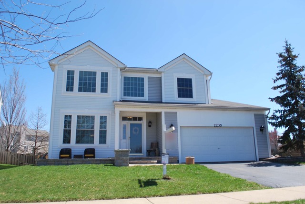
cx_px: 152
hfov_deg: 67.3
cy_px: 102
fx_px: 229
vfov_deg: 48.0
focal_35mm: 27
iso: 100
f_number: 8
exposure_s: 1/250
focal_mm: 18
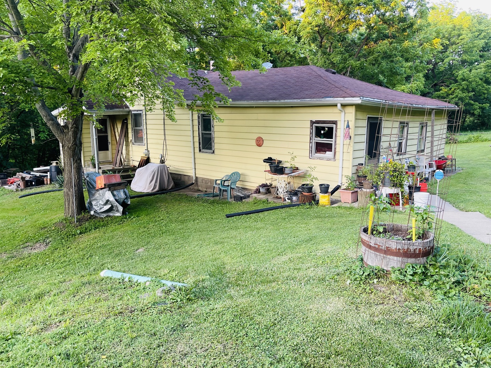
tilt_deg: -10.7
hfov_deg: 69.4
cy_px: 184
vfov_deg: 54.9
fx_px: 355
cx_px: 246
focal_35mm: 25
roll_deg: -0.6
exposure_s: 1/121
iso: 125
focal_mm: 5.1
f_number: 1.6
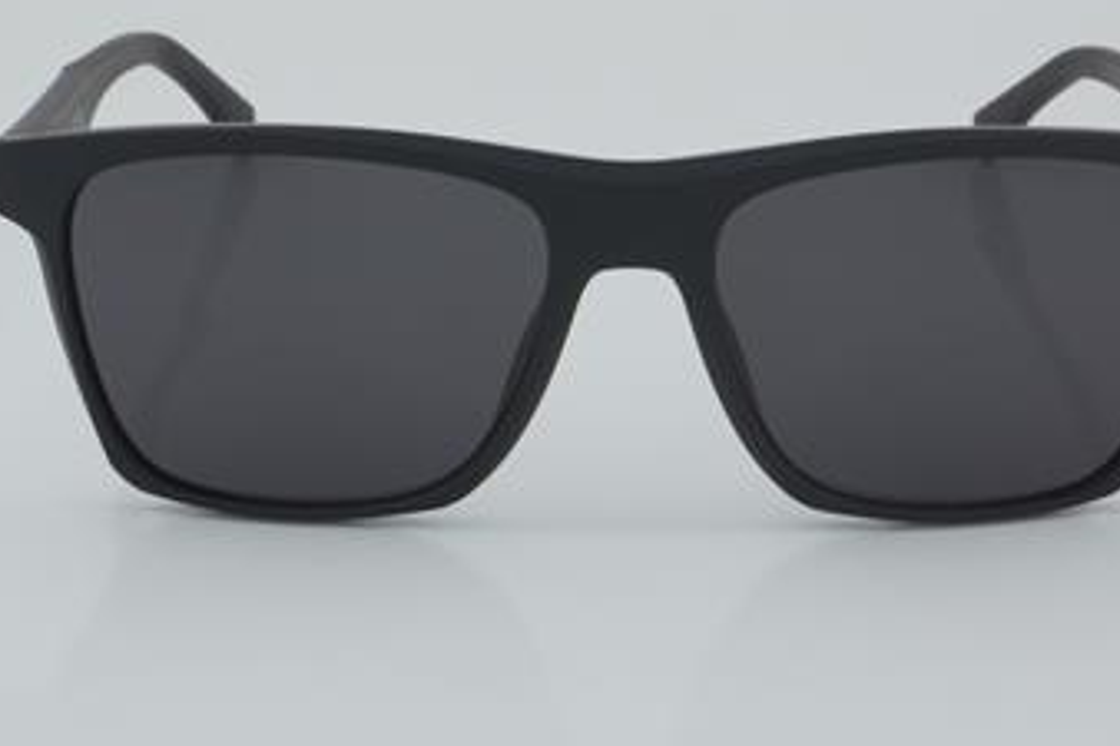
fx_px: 3035
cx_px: 630
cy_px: 348
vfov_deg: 14.0
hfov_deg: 20.9
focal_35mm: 98
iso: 100
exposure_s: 1/4
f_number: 32
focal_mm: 55
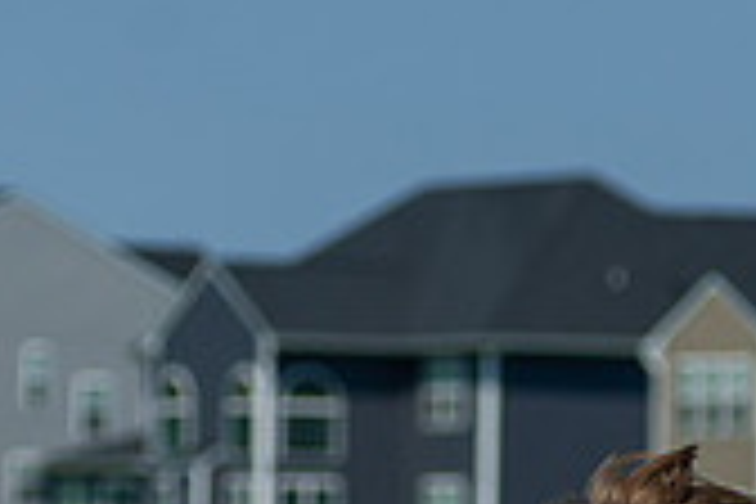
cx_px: 124
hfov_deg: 4.4
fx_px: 9932
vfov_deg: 2.9
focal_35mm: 473
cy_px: 845
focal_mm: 100
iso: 250
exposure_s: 1/4000
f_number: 4
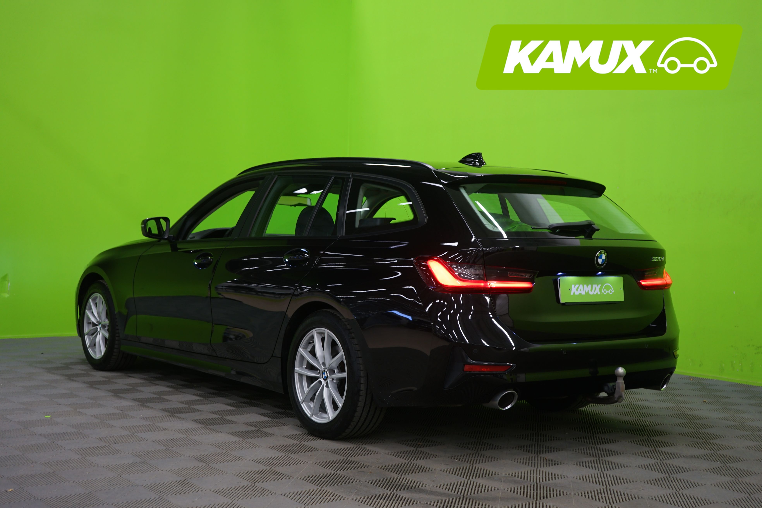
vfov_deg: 28.6
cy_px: 254
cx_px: 381
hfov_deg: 41.9
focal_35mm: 47
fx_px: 995
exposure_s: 1/8
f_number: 5
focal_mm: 47
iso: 400
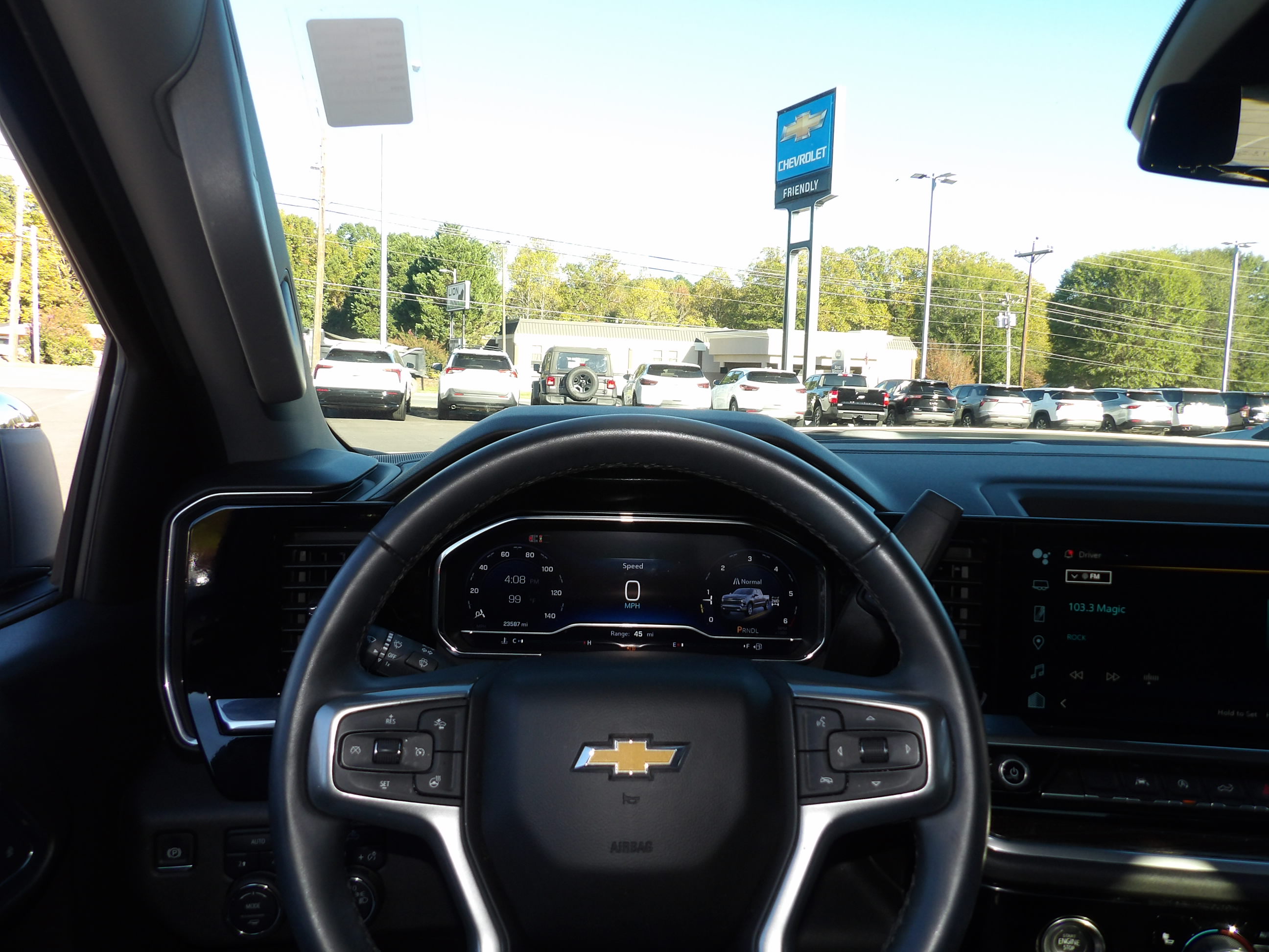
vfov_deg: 56.8
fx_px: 880
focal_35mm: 24
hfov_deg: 71.6
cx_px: 634
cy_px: 476
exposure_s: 1/180
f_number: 3.2
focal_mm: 4.3
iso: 100
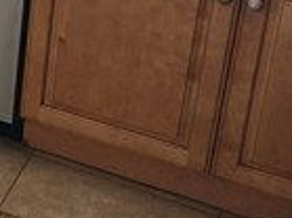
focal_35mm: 106
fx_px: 893
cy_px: -124
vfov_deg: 13.1
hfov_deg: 16.7
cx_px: -160
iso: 400
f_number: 1.8
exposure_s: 1/120
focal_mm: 6.4
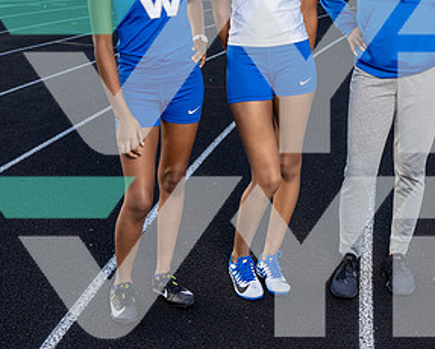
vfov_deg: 28.8
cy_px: 51
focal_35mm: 51
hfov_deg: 35.7
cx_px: 335
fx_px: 657
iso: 320
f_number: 5.6
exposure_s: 1/250
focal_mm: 25
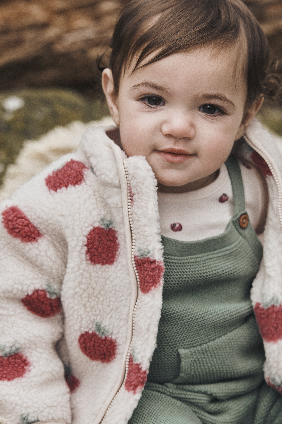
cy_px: 202
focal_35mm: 201
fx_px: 2362
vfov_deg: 10.2
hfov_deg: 6.8
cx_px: 140
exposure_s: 1/400
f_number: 5
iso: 640
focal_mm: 170
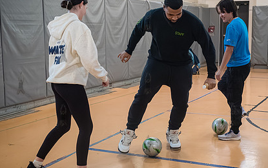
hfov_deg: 36.0
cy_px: 96
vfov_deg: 23.2
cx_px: 171
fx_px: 409
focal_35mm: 56
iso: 8000
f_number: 5.6
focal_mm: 35
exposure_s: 1/800
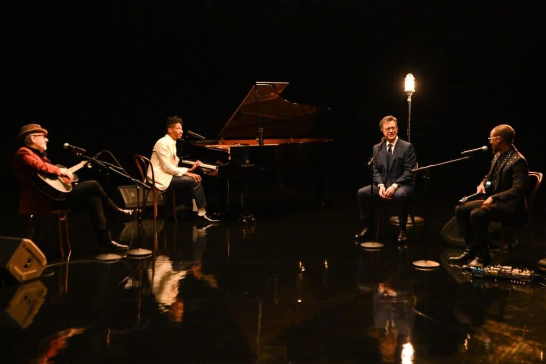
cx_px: 273
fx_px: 758
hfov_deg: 39.6
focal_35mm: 50
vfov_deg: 27.0
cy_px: 182
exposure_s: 1/200
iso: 8000
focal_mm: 50
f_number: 6.3
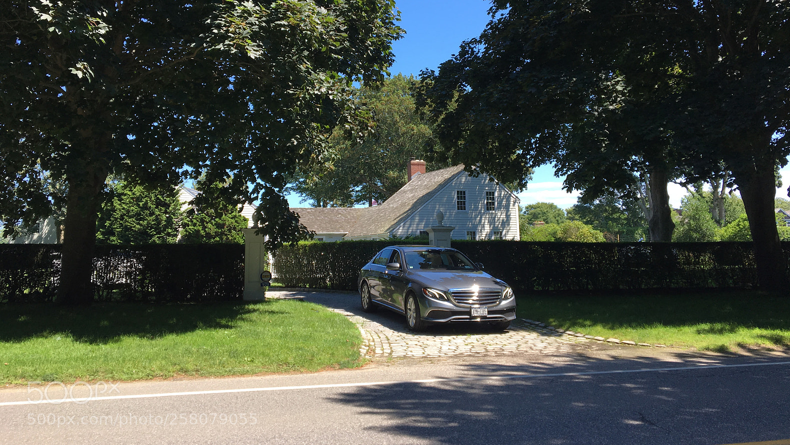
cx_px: 396
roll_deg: +0.5
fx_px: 670
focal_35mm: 32
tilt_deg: +10.3
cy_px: 158
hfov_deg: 61.0
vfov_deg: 36.4
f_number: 2.2
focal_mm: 4.15
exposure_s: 1/549
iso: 25
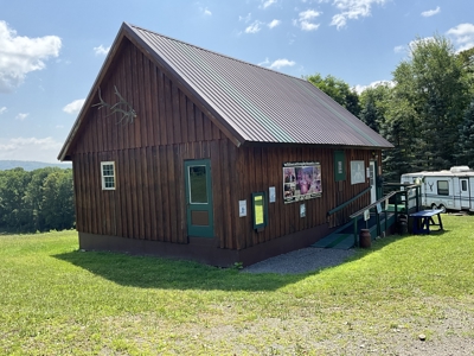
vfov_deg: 48.2
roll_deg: +2.2
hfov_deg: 61.7
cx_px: 237
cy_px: 178
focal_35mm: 29
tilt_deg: -2.2
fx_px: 397
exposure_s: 1/1195
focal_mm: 3
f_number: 1.8
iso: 25
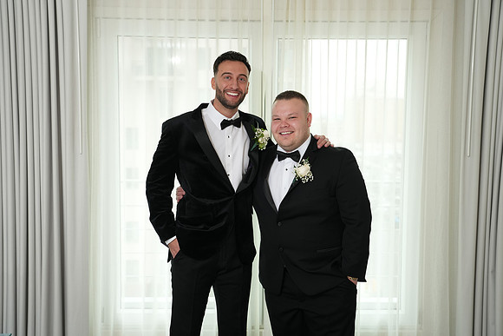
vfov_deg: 31.2
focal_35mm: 43
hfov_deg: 45.4
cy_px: 168
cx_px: 252
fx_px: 601
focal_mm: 43
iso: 800
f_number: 4
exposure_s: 1/200
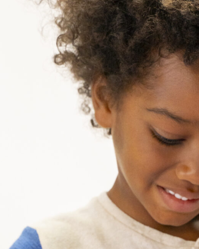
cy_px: 346
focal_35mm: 163
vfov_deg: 11.5
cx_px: 173
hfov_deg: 9.4
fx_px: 1200
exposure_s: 1/500
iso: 1600
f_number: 5
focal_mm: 44
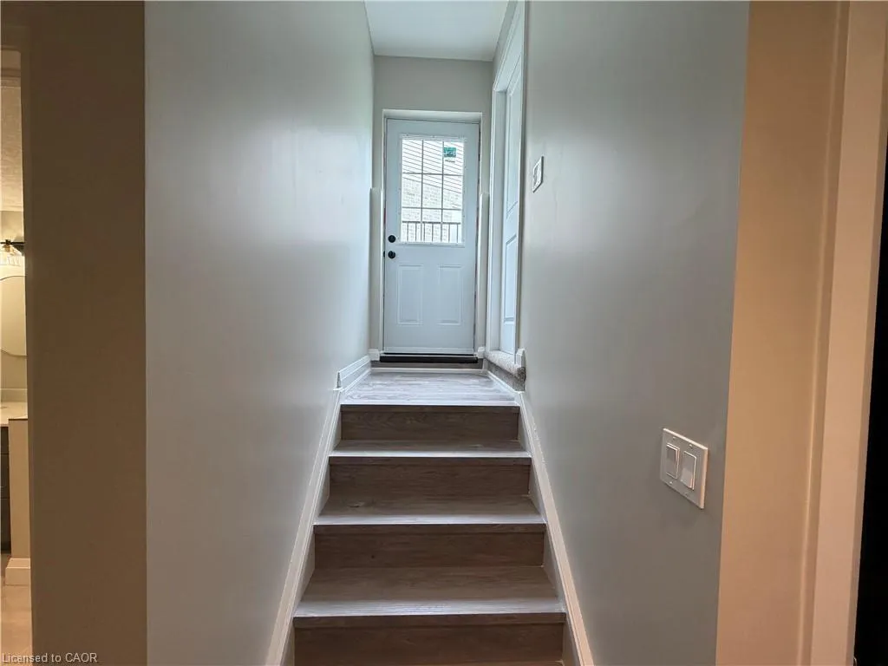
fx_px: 359
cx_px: 444
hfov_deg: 102.1
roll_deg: -0.1
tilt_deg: -1.4
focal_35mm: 14
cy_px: 333
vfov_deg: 85.7
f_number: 2.2
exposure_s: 1/120
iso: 250
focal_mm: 2.22
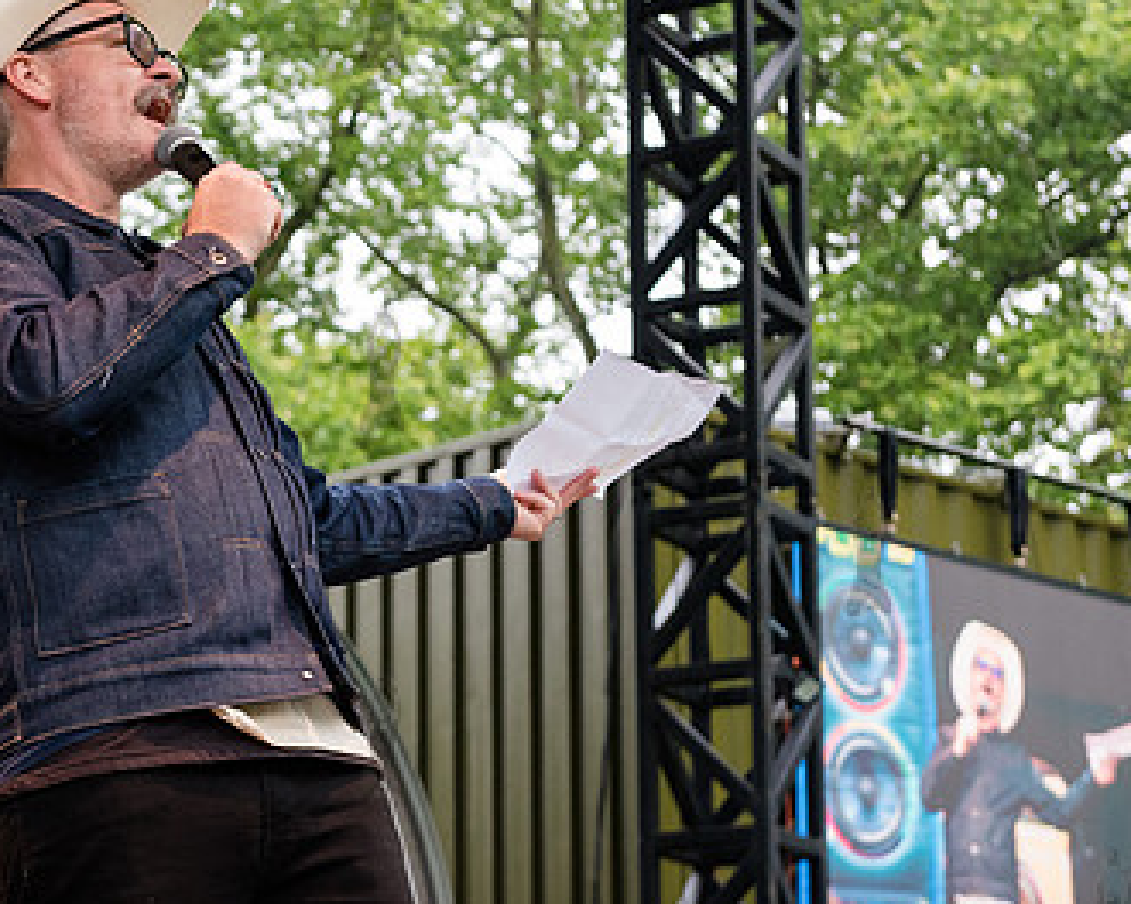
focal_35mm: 113
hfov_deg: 16.9
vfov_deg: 13.6
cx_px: 317
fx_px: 3782
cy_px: 363
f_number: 4.5
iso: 2000
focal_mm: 62
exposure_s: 1/640
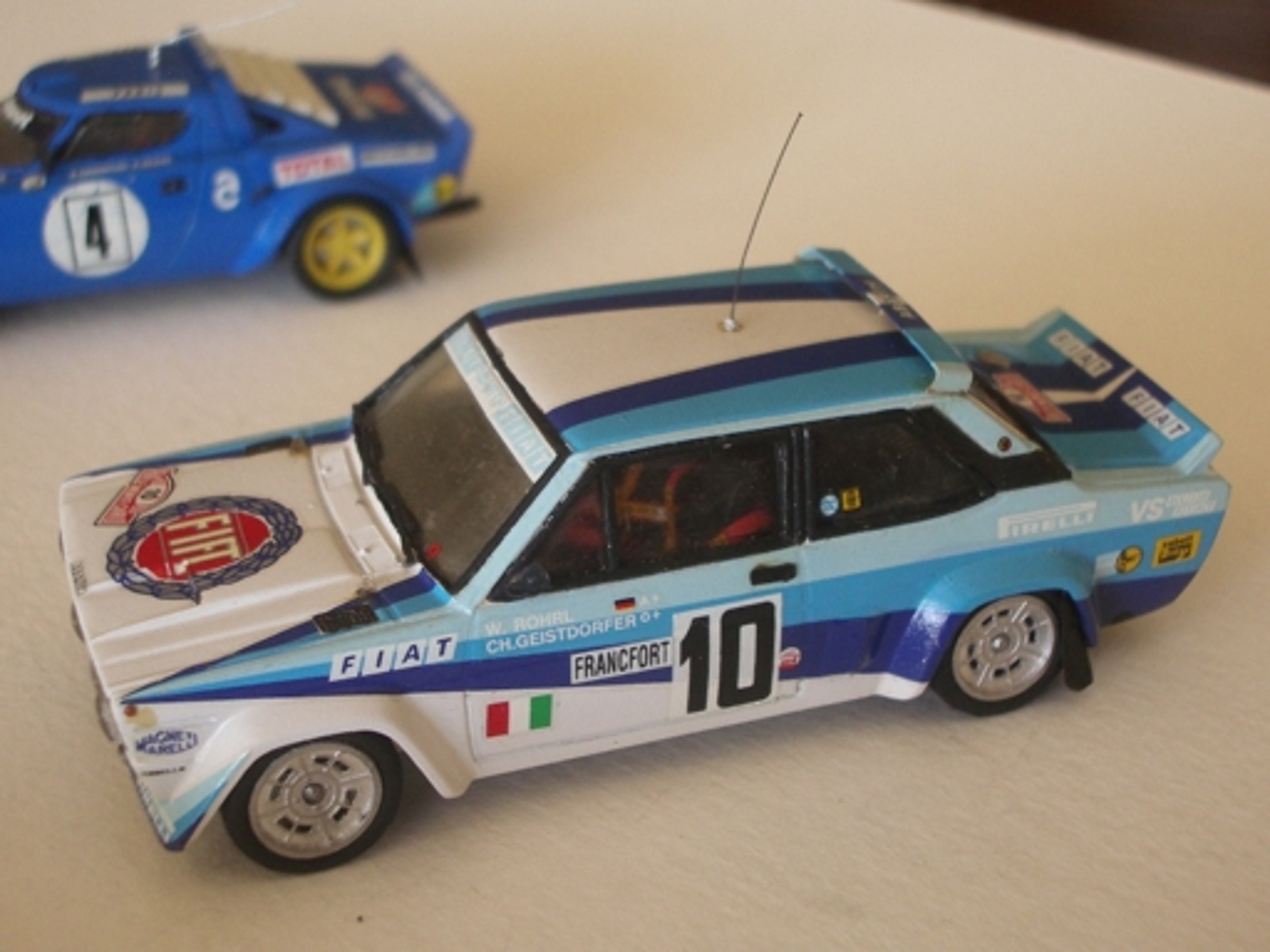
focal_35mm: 62
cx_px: 635
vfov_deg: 23.7
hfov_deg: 31.2
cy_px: 476
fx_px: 2275
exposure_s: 1/60
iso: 160
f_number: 3.5
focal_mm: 10.2
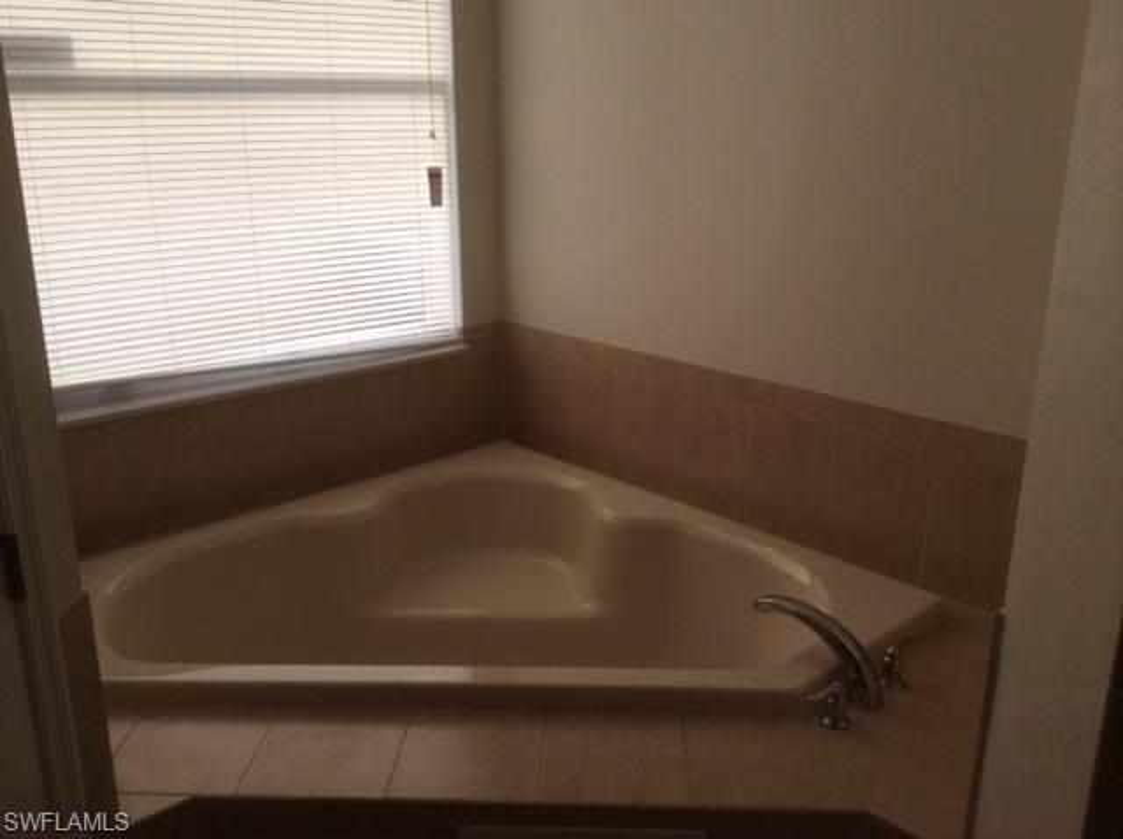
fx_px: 1069
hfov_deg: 55.4
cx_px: 562
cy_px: 420
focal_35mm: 33
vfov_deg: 42.8
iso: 32
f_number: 2.4
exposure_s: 1/182
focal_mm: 3.3
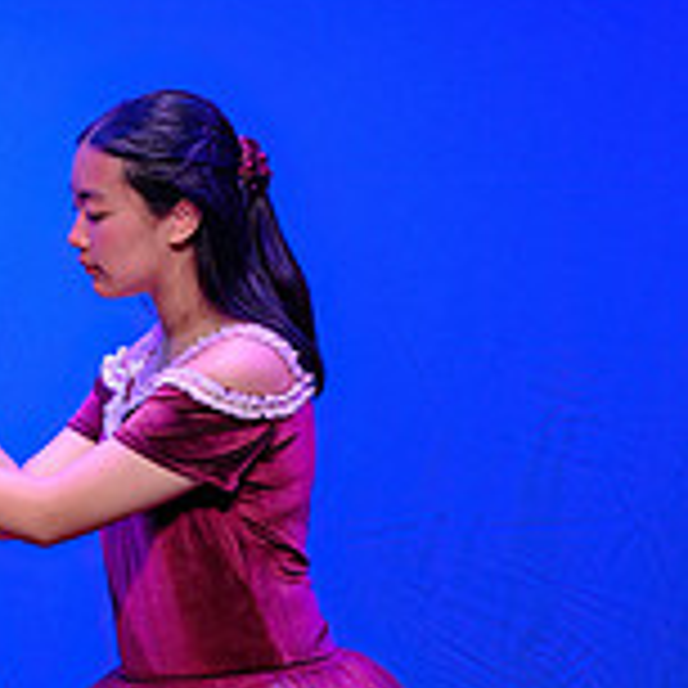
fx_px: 17674
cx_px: -364
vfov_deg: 2.2
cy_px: 818
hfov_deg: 2.2
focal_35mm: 786
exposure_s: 1/200
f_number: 3.2
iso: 1250
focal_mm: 200
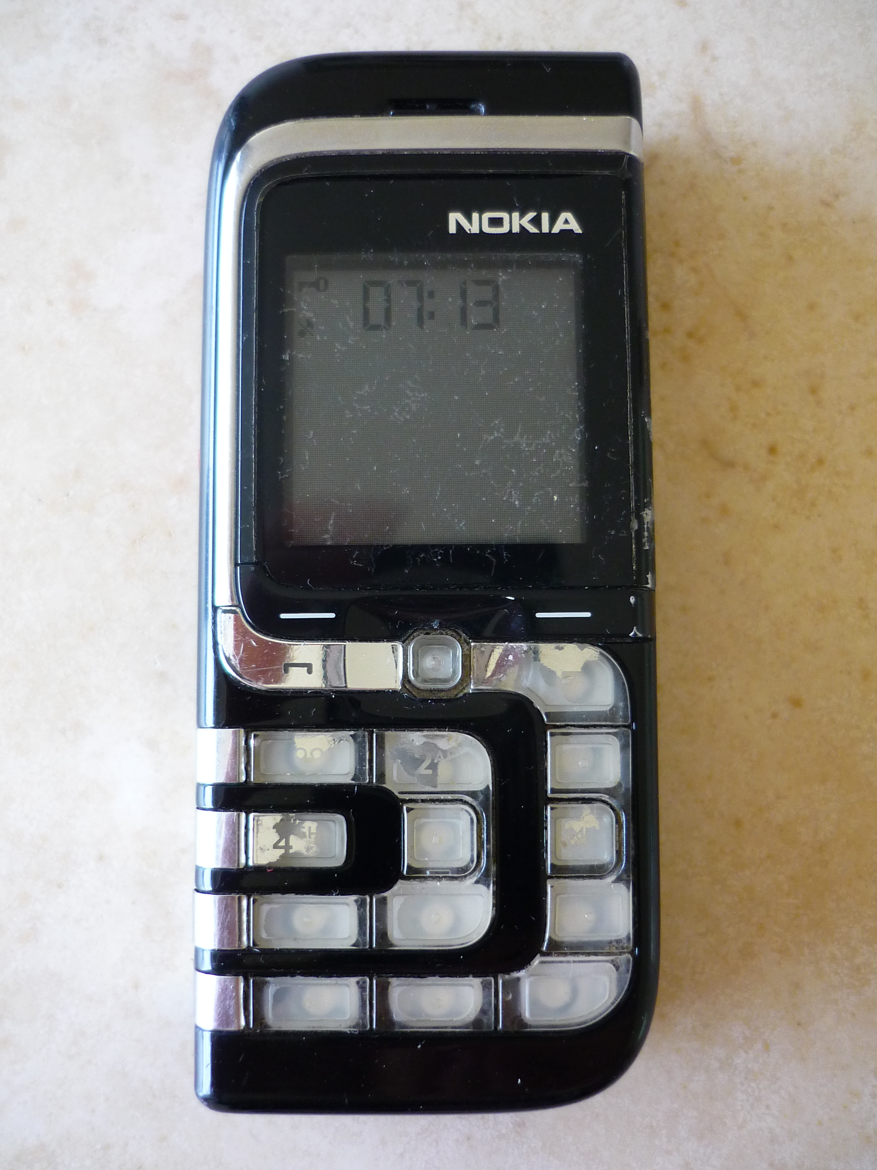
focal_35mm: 33
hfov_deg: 42.9
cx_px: 438
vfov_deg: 55.4
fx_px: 1115
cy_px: 585
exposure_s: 1/60
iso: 200
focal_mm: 5.5
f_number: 2.8
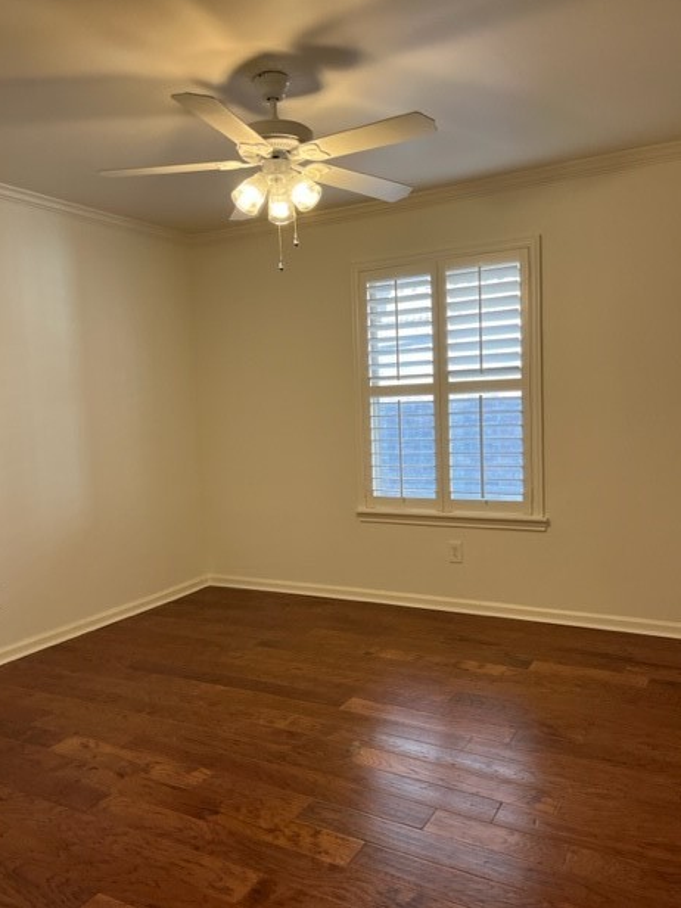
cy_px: 461
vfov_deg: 65.3
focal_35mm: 27
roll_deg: +2.9
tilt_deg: -5.0
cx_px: 339
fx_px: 708
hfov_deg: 51.4
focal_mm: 5.1
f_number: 1.6
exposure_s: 1/120
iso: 125
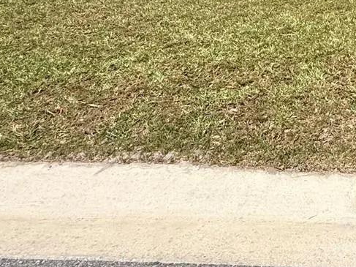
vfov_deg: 25.6
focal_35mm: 46
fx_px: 473
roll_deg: +0.8
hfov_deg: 35.6
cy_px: -107
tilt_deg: +2.2
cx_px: 386
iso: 50
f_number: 2.2
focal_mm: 2.22
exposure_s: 1/1613
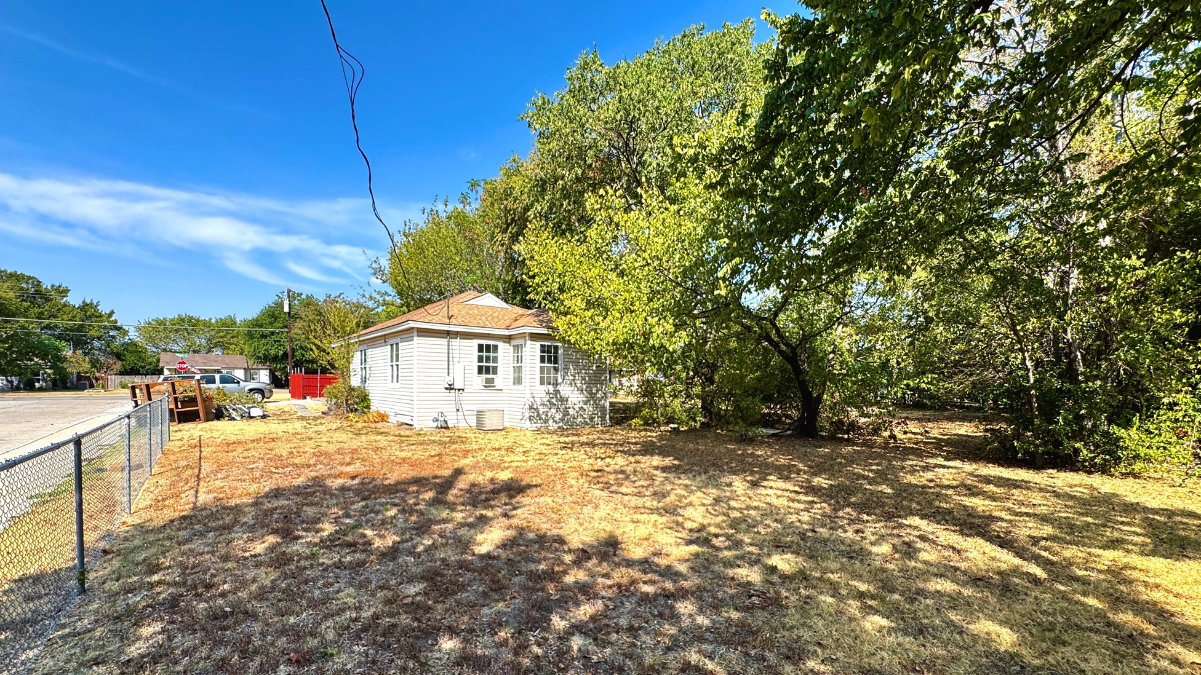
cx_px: 577
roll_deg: -0.9
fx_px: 510
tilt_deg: -3.0
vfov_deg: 66.4
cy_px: 407
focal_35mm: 16
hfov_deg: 99.3
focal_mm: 2.22
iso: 40
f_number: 2.2
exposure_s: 1/561
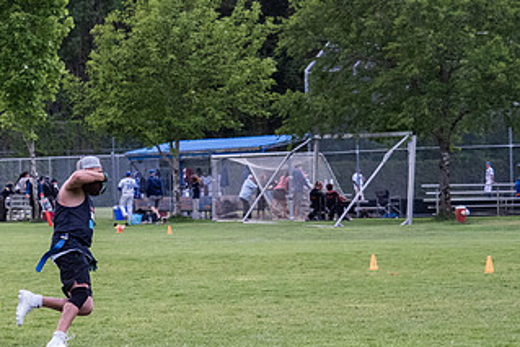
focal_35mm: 212
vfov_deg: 6.5
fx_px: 3063
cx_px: 33
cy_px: 282
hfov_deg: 9.7
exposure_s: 1/1250
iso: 1600
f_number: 2.8
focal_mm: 50
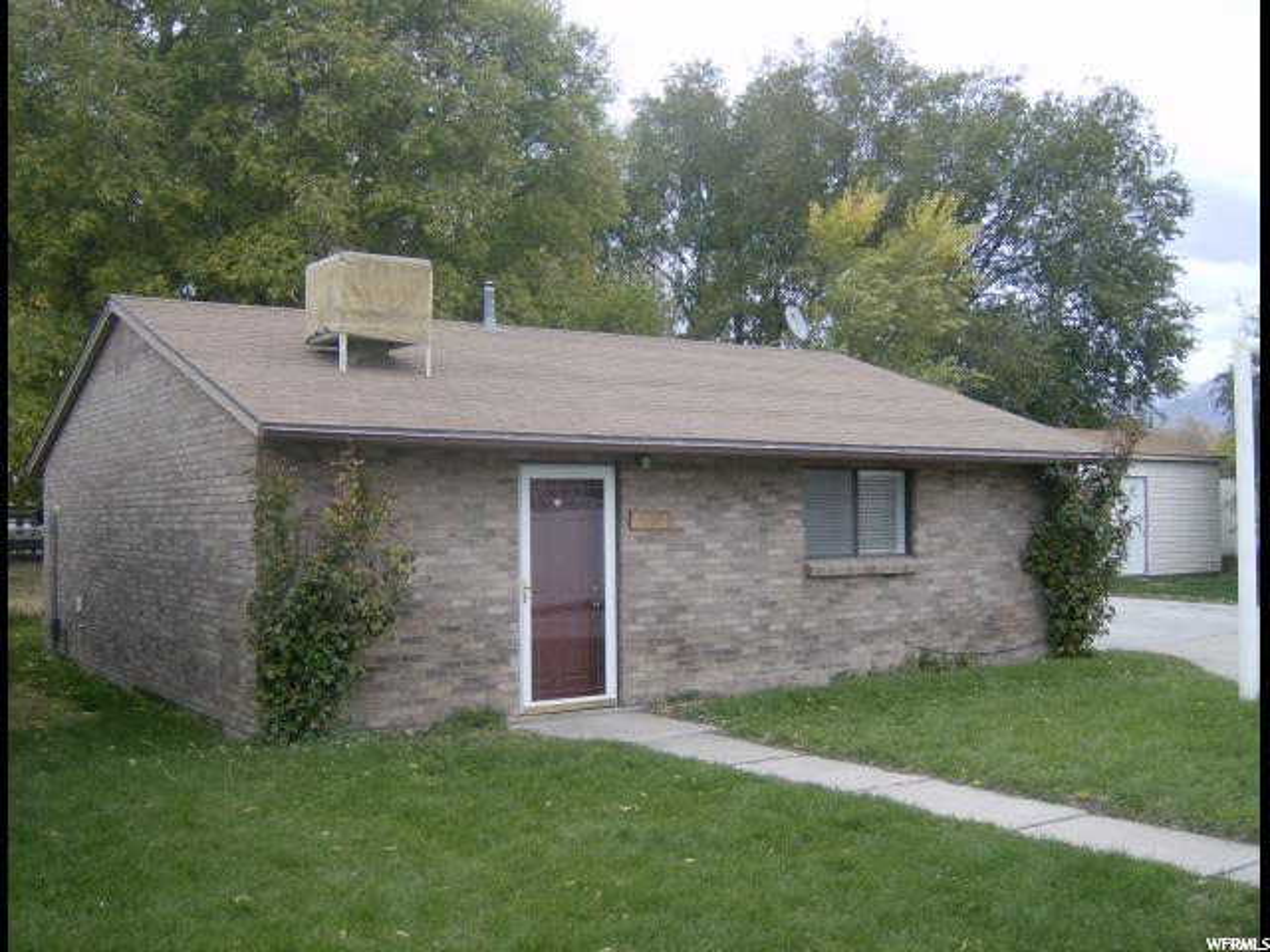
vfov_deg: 39.7
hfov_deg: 51.4
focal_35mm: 36
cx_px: 635
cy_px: 476
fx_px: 1321
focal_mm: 6
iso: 100
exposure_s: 1/208
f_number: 2.8
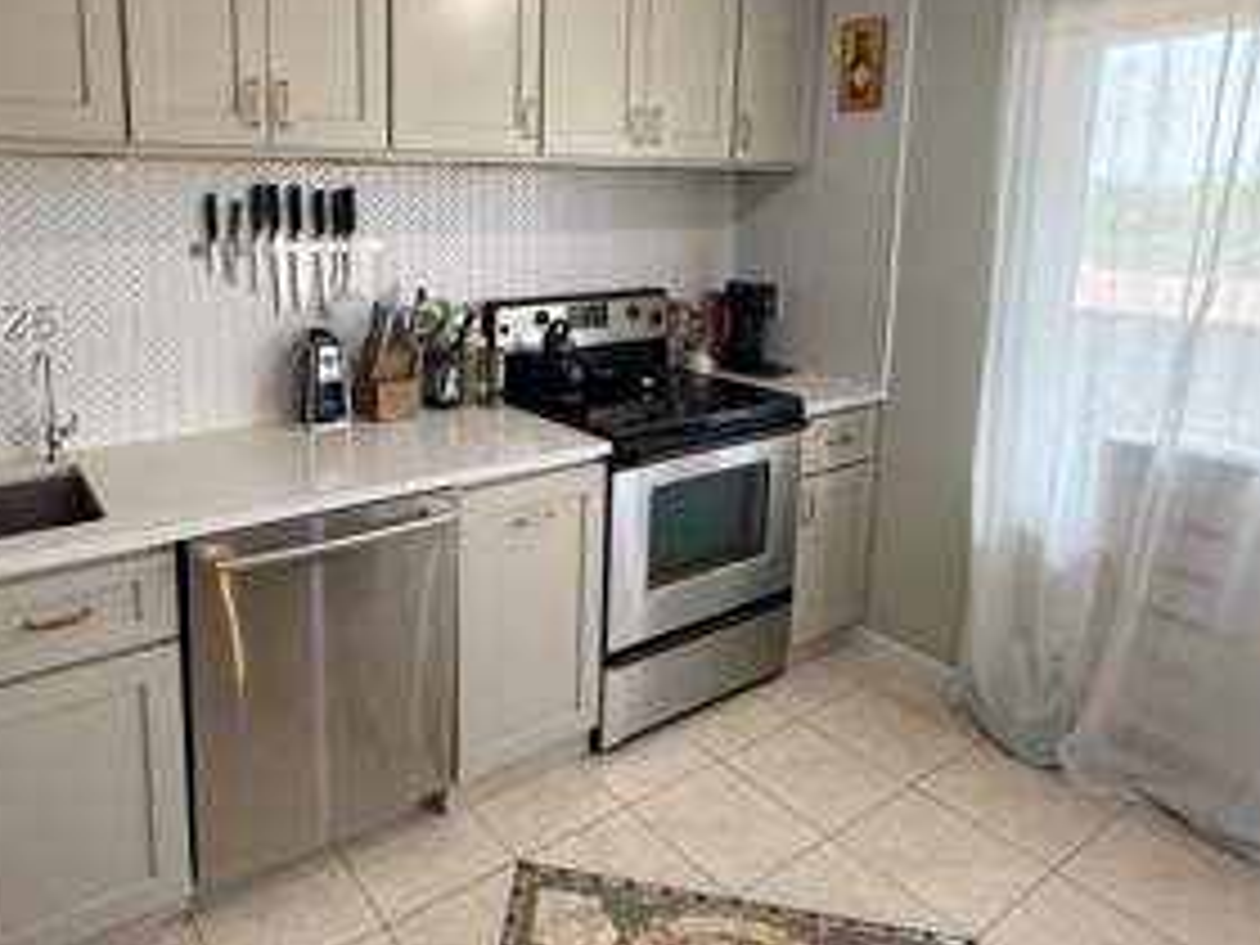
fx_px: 874
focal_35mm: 24
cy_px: 320
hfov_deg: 70.4
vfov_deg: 55.7
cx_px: 468
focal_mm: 2.22
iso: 500
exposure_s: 1/60
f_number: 2.2
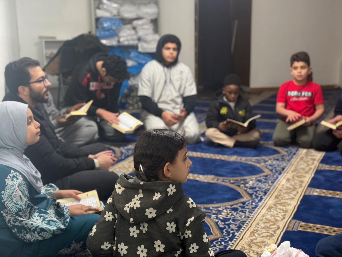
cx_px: 171
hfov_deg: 39.7
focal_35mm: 48
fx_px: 474
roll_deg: +0.4
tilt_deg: -11.0
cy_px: 128
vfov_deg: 30.3
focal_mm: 6.76
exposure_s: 1/40
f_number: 1.78
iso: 200
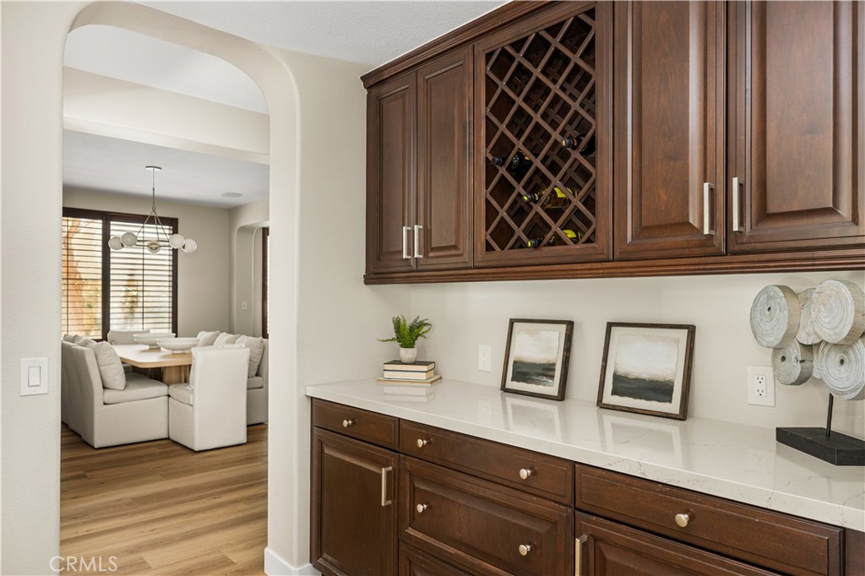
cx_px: 432
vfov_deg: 57.2
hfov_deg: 78.6
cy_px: 288
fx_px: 528
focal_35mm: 22
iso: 100
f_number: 5.6
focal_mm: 22
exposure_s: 1
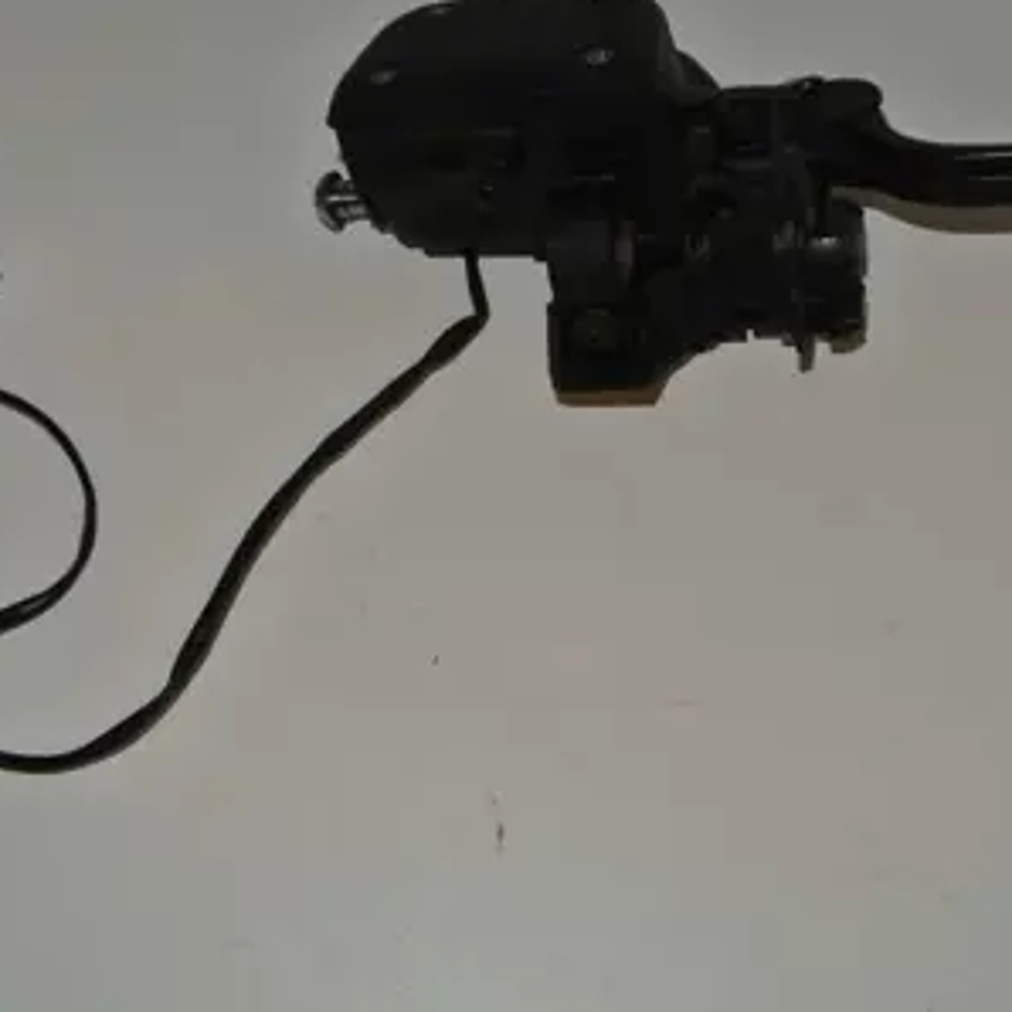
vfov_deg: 28.6
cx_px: 550
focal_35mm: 60
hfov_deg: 28.6
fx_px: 1985
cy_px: 438
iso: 200
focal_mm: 14.5
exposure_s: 1/60
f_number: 4
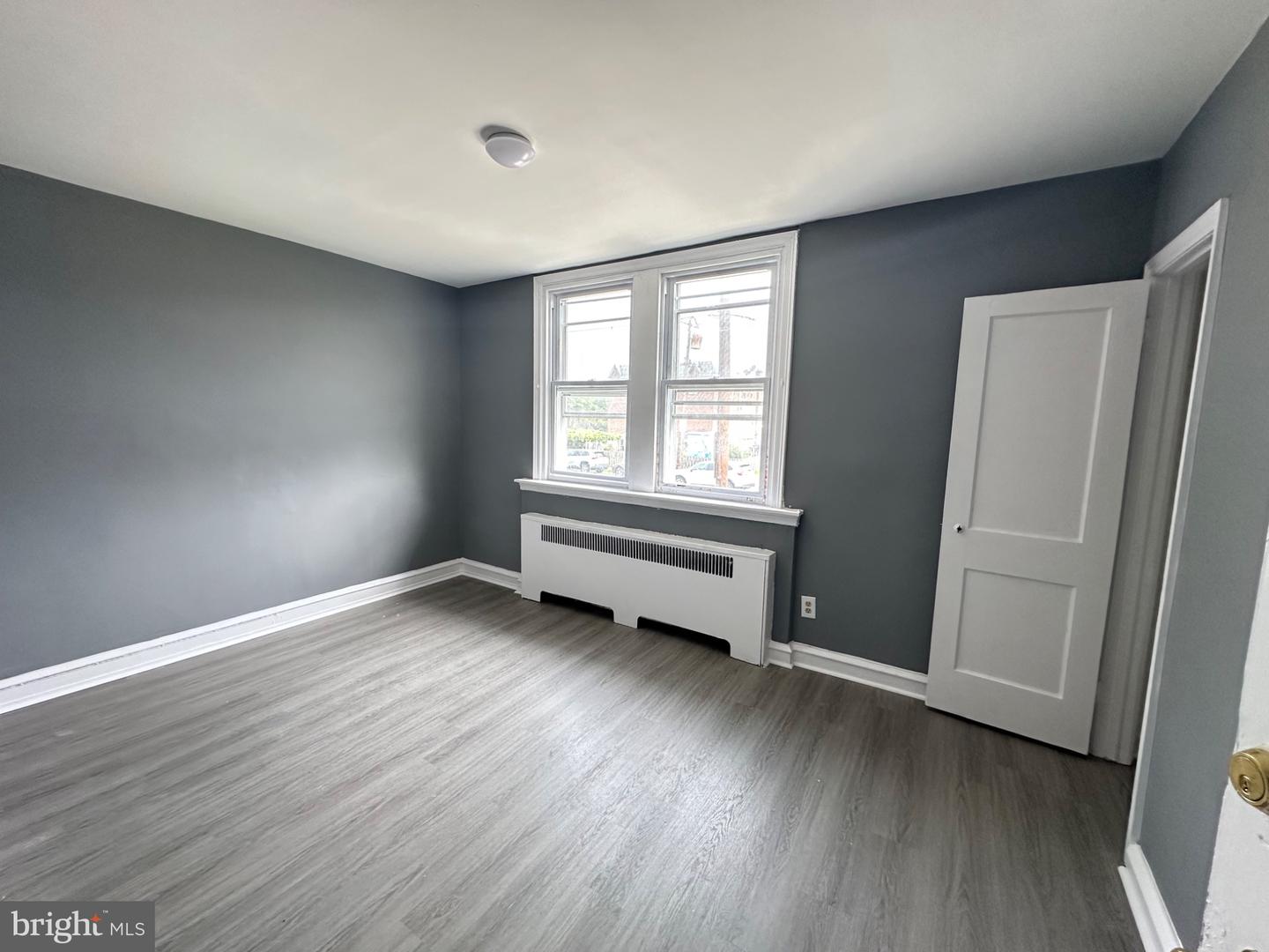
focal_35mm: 14
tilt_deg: -6.4
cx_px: 634
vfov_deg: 85.7
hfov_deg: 102.1
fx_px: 513
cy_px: 476
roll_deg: -1.7
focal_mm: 2.22
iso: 200
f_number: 2.2
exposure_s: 1/120
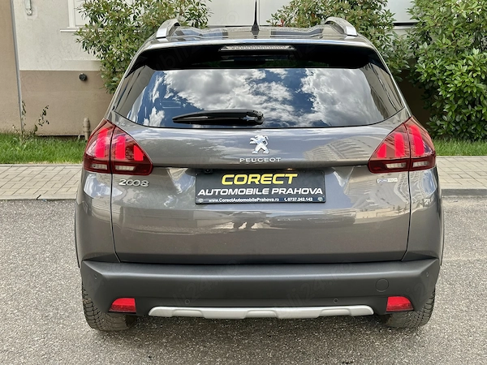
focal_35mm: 48
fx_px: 675
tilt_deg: -12.5
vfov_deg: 30.3
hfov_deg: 39.7
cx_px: 244
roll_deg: +0.7
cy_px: 182
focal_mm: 6.86
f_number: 1.78
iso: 64
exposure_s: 1/577
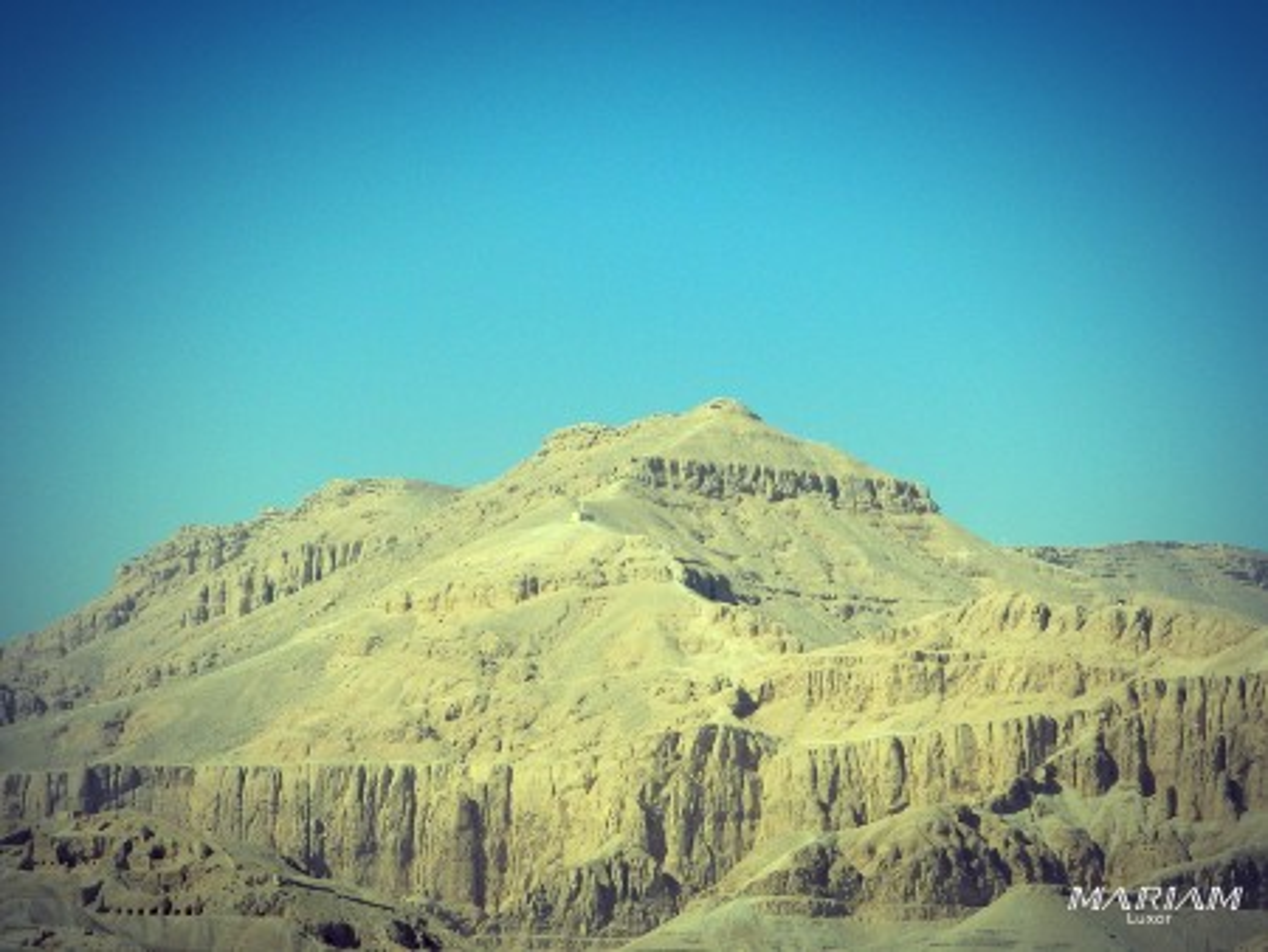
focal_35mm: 103
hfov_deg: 19.1
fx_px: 3775
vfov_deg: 14.4
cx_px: 634
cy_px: 476
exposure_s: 1/800
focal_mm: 18.6
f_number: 4.5
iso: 80
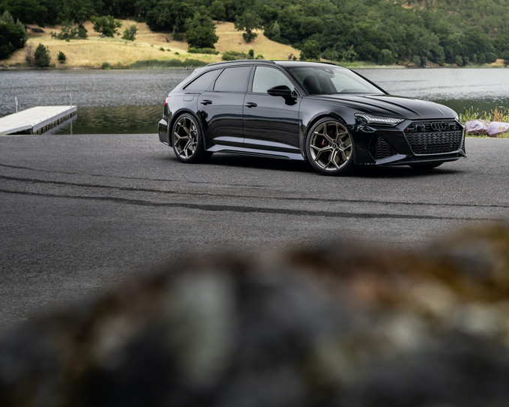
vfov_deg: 26.0
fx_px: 874
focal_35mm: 58
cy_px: 109
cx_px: 408
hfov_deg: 31.6
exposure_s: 1/200
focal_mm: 35
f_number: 2.8
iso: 320
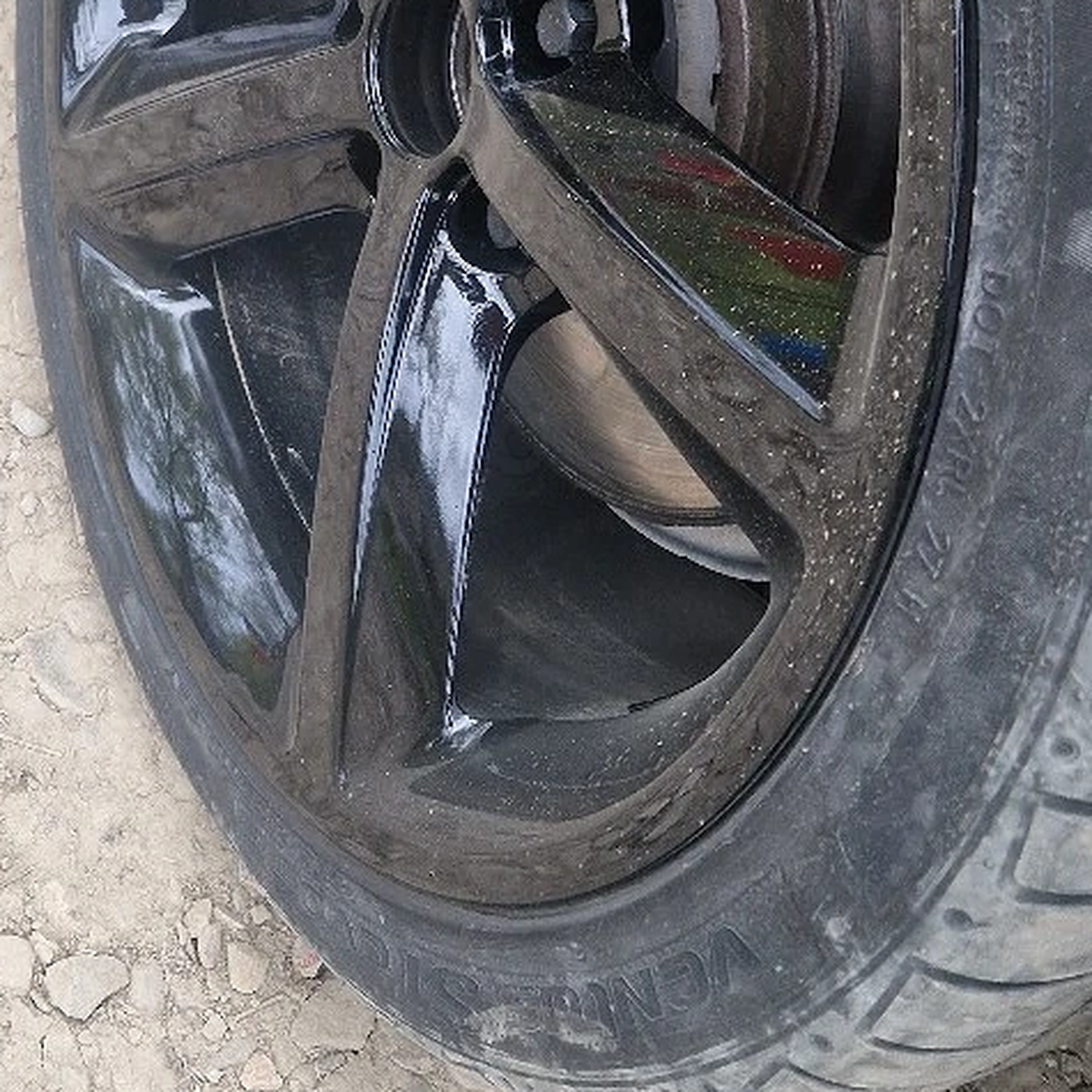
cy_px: 82
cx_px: 457
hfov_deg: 30.0
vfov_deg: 28.7
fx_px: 2034
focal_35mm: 57
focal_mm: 5.4
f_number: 1.8
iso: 50
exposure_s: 1/100
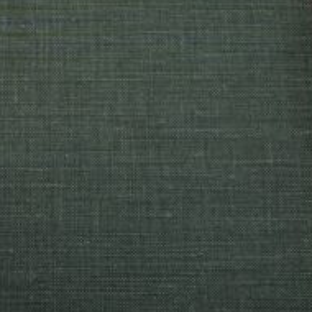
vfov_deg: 17.3
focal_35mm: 97
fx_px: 989
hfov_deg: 17.4
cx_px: -21
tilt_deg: -73.3
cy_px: -43
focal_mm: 5.96
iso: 50
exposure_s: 1/407
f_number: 1.6
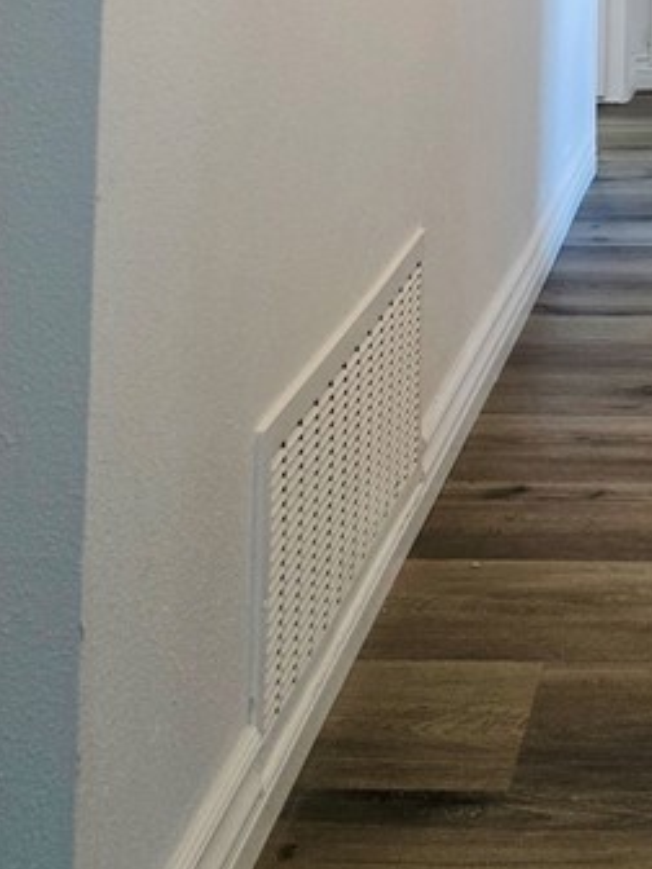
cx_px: 818
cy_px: -269
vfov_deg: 24.2
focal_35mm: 70
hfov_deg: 19.6
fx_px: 1758
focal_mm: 6.3
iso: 200
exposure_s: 1/182
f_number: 1.7
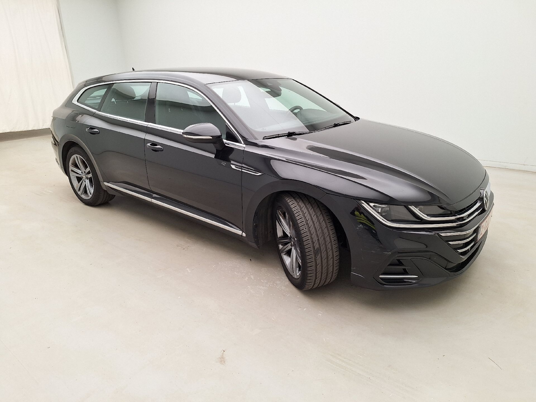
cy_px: 201
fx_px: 356
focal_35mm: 23
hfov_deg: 73.9
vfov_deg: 58.9
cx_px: 268
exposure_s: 1/100
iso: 64
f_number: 1.8
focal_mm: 5.54
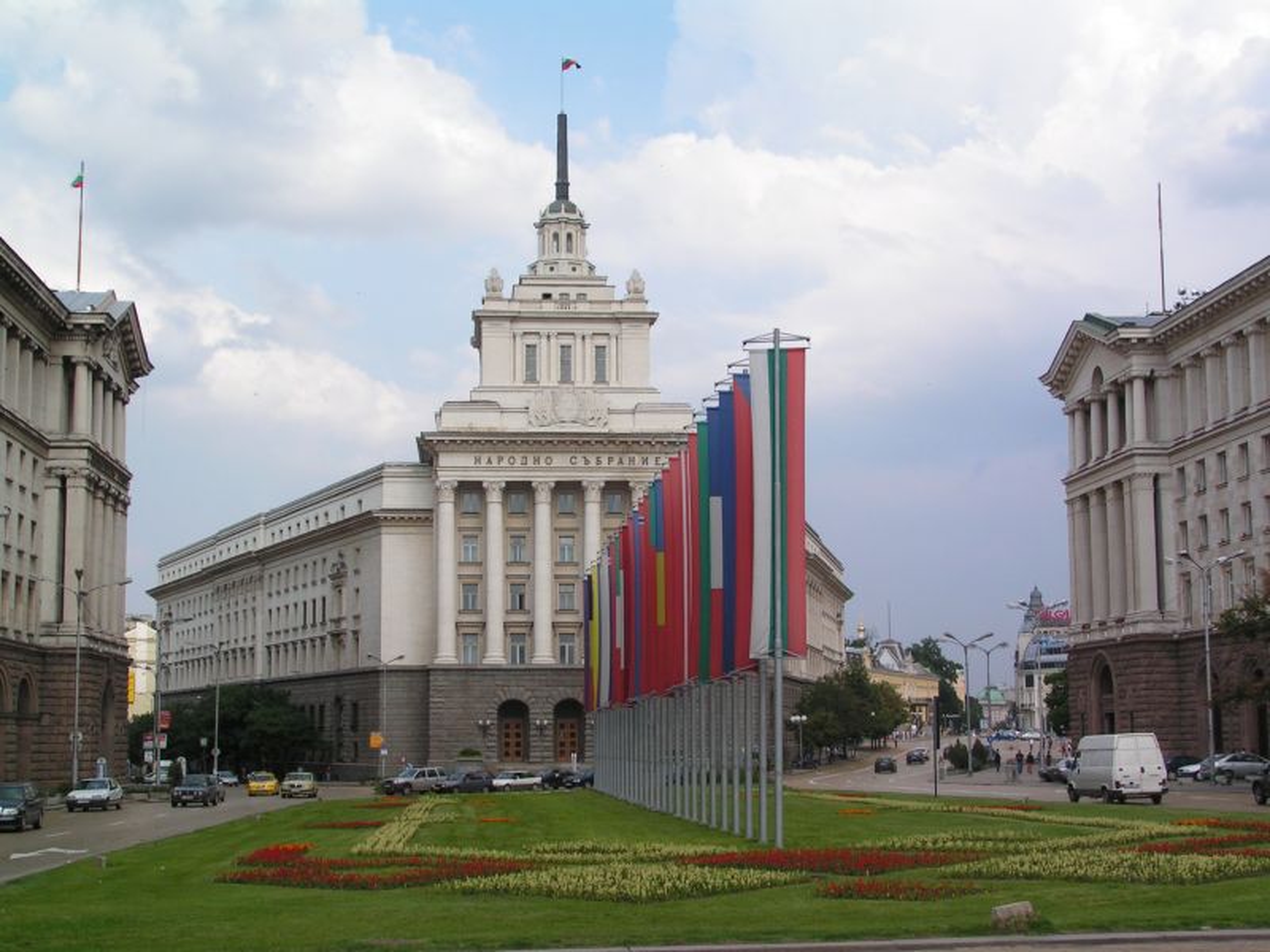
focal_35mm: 54
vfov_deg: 27.0
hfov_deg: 35.5
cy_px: 476
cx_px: 635
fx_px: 1981
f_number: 3.5
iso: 50
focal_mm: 9
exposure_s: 1/1000
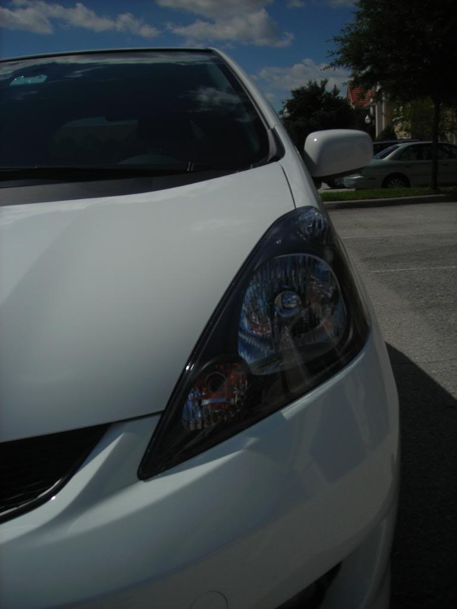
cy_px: 304
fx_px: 669
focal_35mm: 38
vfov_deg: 49.0
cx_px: 228
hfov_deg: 37.7
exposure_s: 1/810
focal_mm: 6.3
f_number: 6.4
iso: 50
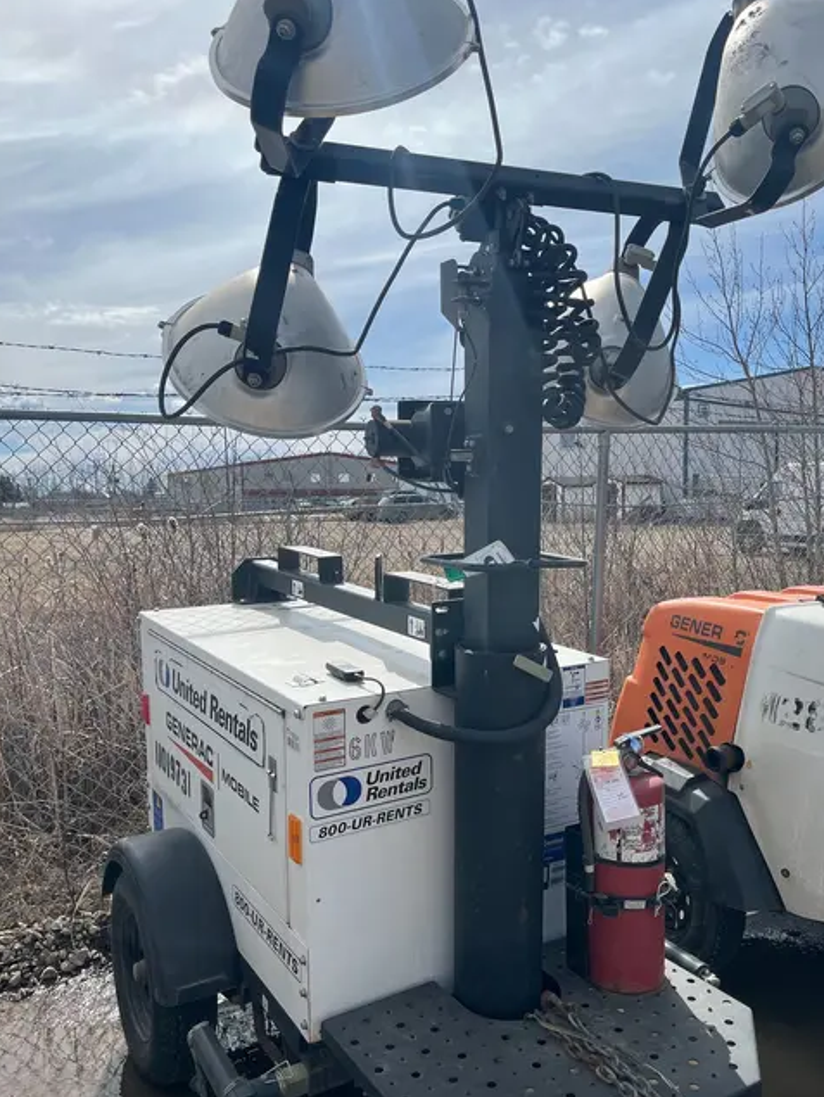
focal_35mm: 30
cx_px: 456
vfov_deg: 59.8
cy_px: 599
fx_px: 951
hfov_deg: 46.8
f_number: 1.6
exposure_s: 1/5556
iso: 50
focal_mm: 5.1
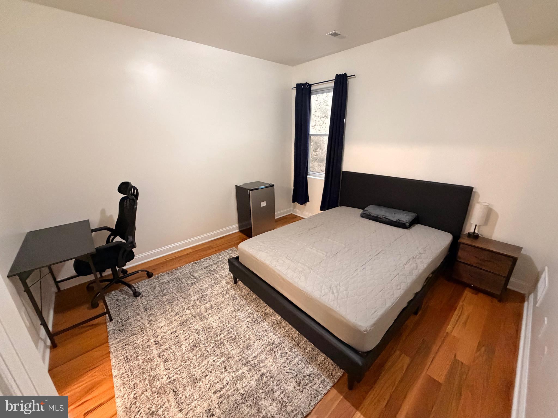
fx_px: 226
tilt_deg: -18.6
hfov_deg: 102.1
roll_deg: +1.1
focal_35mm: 14
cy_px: 209
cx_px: 279
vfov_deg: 85.7
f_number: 2.2
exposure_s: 1/60
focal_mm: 2.22
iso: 1000
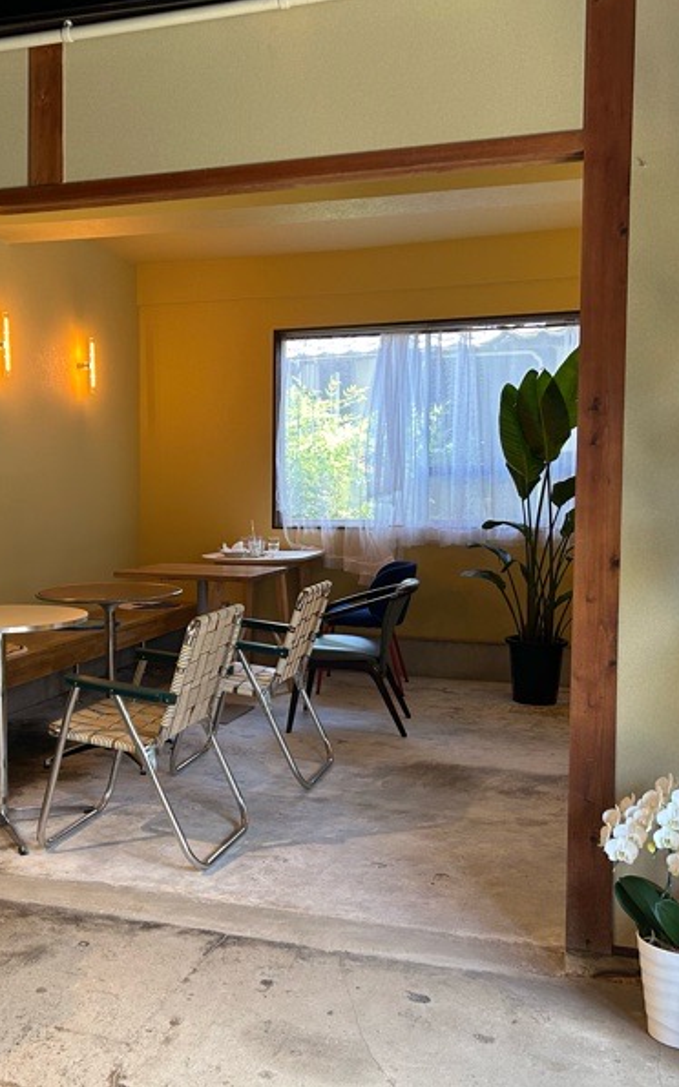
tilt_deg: -3.5
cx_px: 188
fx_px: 1097
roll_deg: +1.0
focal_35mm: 37
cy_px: 542
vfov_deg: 52.8
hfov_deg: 33.8
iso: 125
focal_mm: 5.7
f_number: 1.5
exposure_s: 1/120
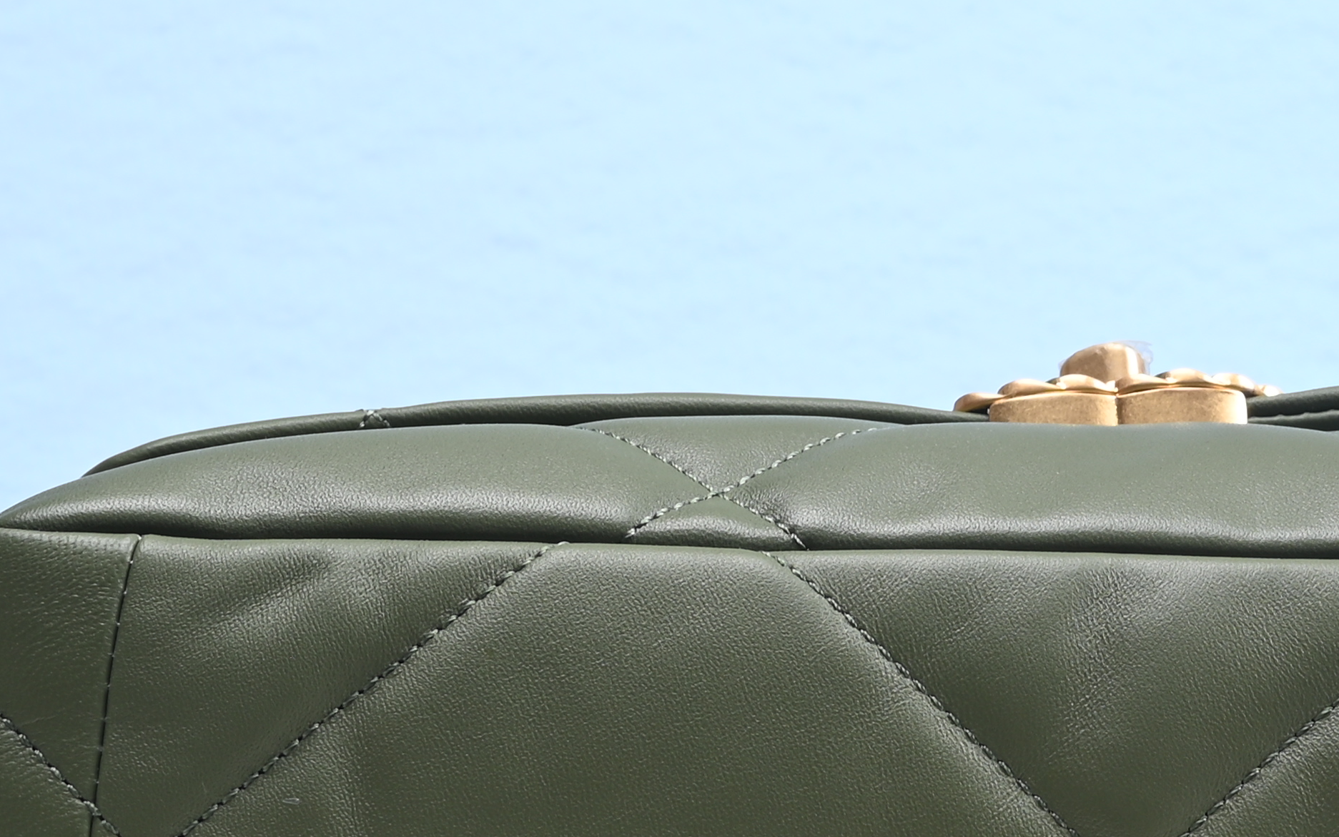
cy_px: 316
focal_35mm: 131
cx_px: 1300
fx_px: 4781
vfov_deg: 10.0
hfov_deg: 15.7
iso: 100
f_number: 16
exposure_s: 1/2
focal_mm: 40
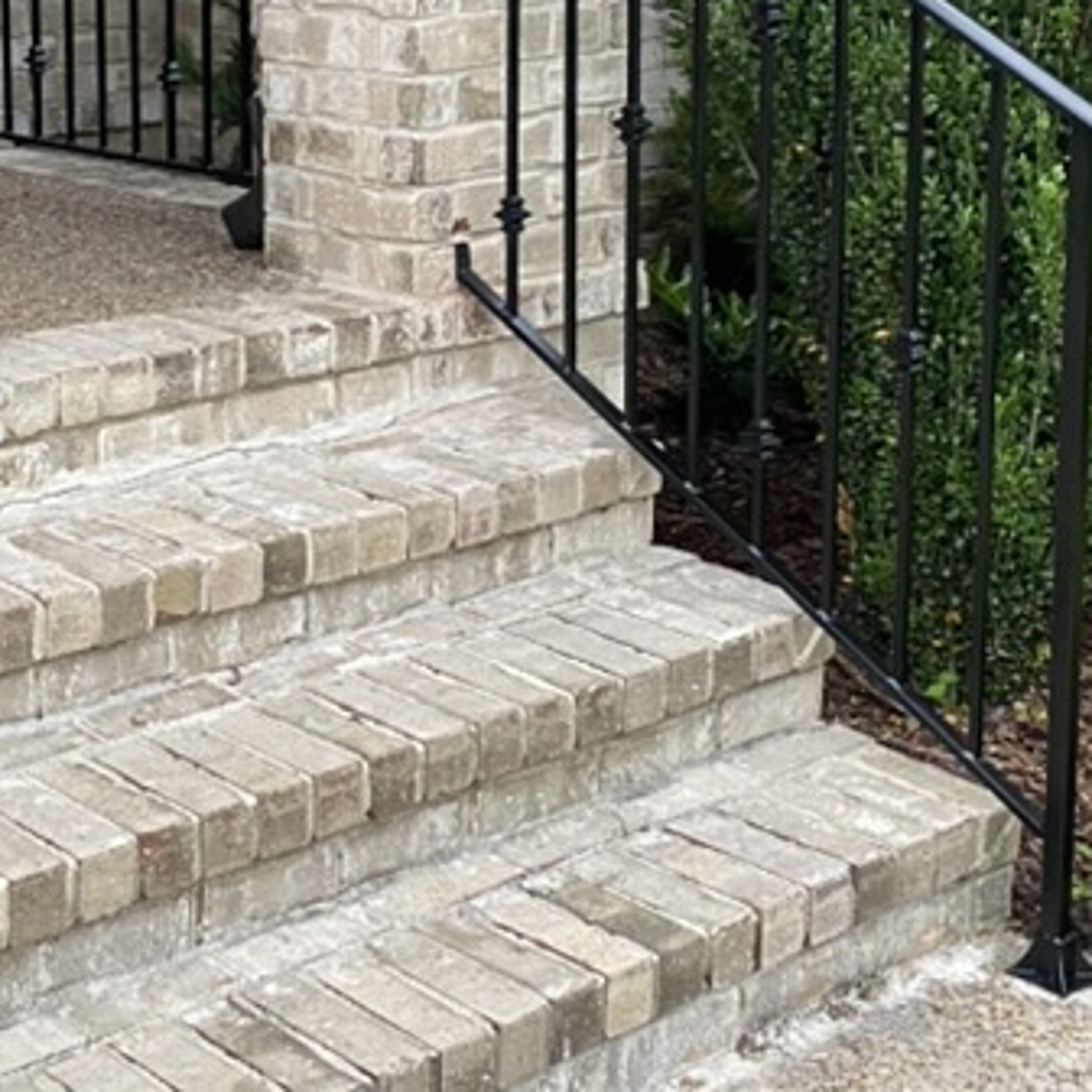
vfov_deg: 24.3
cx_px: 6
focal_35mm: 70
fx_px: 2498
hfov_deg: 23.6
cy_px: 221
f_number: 1.8
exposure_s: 1/60
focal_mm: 4.25
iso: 160
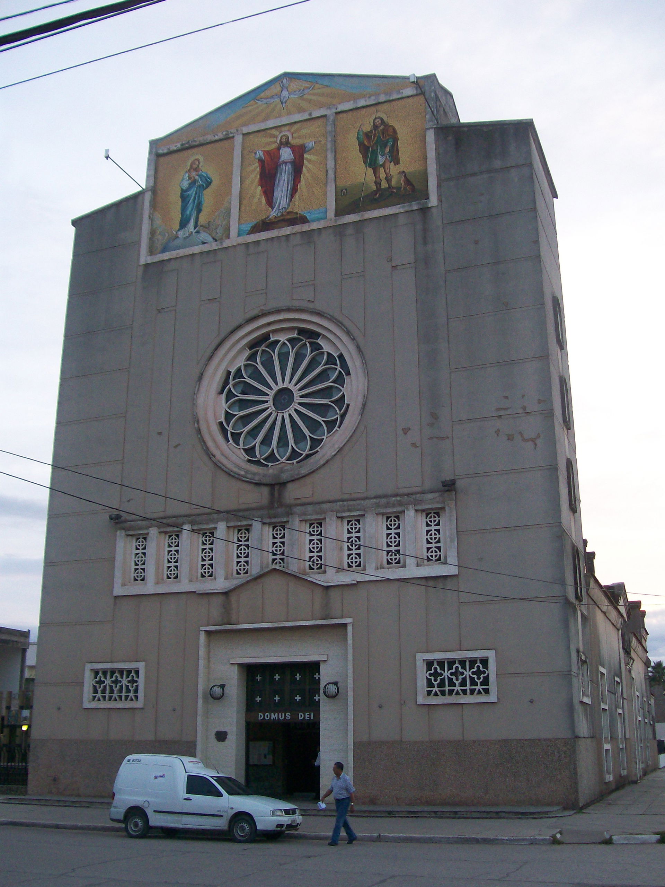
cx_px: 332
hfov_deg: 39.7
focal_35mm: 36
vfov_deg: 51.4
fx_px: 922
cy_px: 444
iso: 140
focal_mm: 6
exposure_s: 1/64
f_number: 2.7
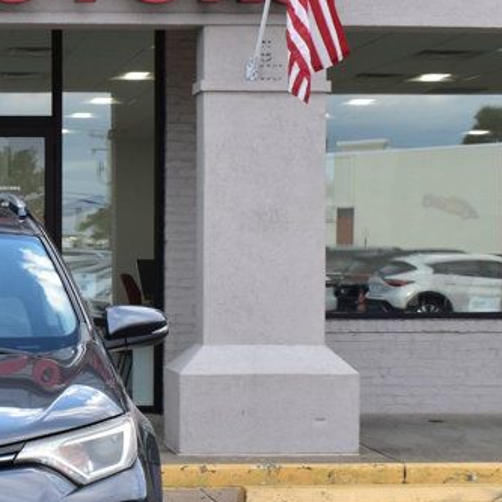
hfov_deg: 17.7
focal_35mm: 94
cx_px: -75
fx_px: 1542
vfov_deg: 18.5
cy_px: 321
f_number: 9
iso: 400
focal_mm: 24
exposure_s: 1/125
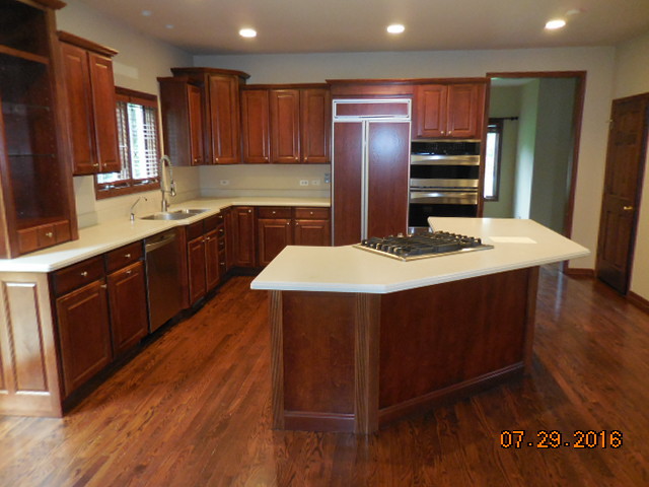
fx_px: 469
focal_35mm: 25
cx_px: 324
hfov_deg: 69.4
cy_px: 244
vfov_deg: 54.9
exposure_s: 1/25
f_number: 3.3
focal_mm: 4.5
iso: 450
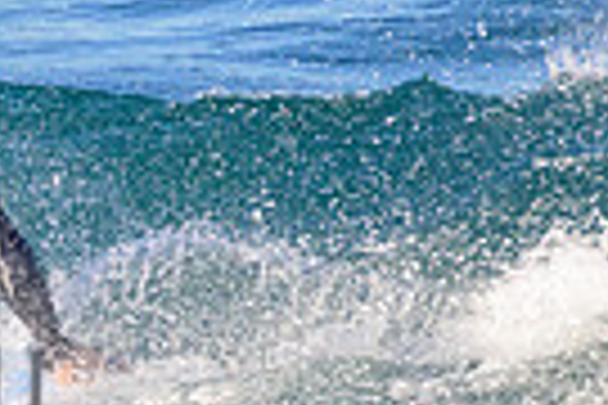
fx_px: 47251
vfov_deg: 0.5
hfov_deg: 0.7
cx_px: -432
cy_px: 326
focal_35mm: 2798
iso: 3200
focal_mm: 650
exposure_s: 1/2000
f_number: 11
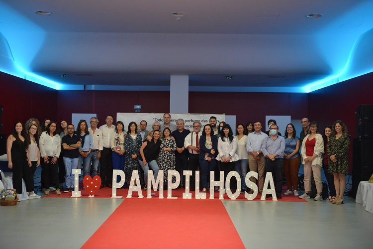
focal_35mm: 40
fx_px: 414
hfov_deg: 48.5
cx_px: 186
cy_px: 124
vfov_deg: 33.4
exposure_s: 1/640
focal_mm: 40
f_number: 2.8
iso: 4000
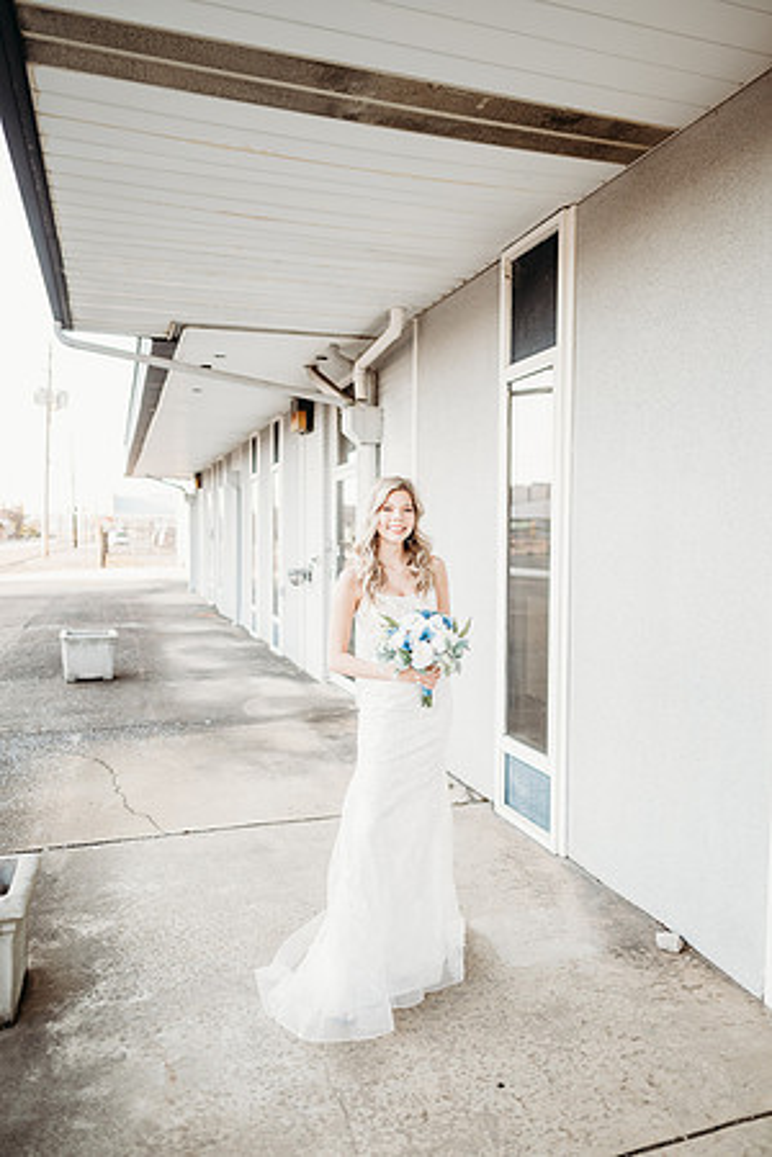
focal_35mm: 24
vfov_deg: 73.7
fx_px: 772
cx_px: 386
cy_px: 578
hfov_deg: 53.1
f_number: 2
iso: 160
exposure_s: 1/320
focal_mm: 24
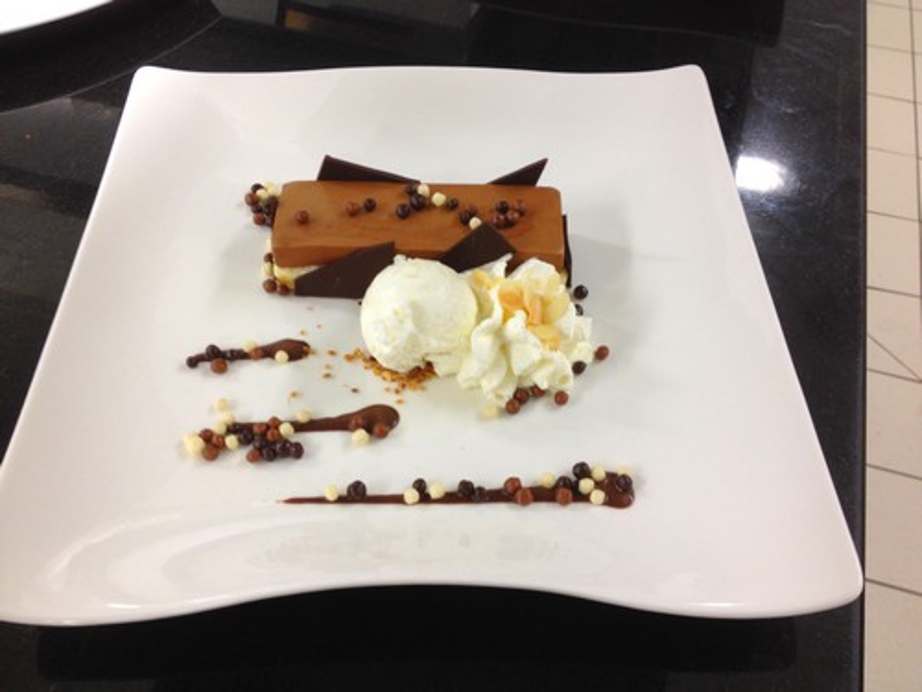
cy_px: 346
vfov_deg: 40.7
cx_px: 461
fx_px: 932
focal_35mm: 35
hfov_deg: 52.6
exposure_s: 1/20
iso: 64
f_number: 2.4
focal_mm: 4.28
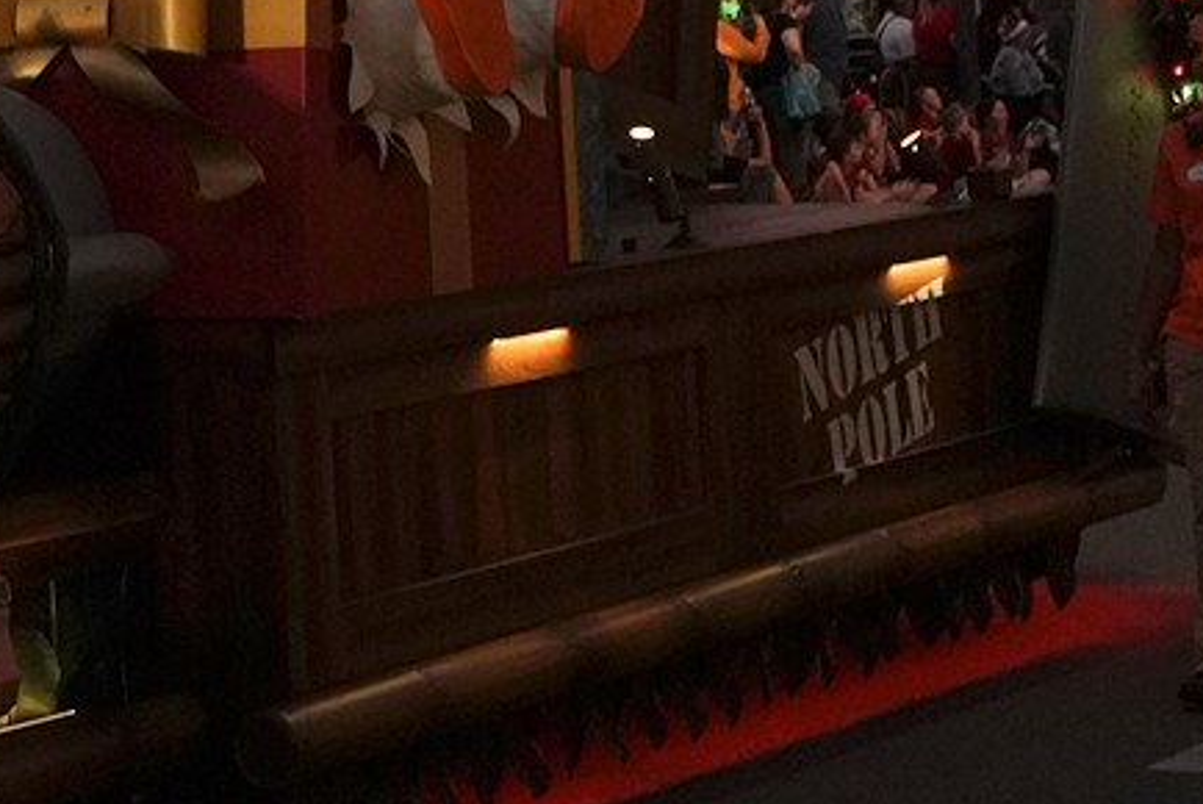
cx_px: -108
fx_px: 4313
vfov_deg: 10.4
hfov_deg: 15.5
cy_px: -227
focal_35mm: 129
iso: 3200
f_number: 9
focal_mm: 28
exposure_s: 1/100
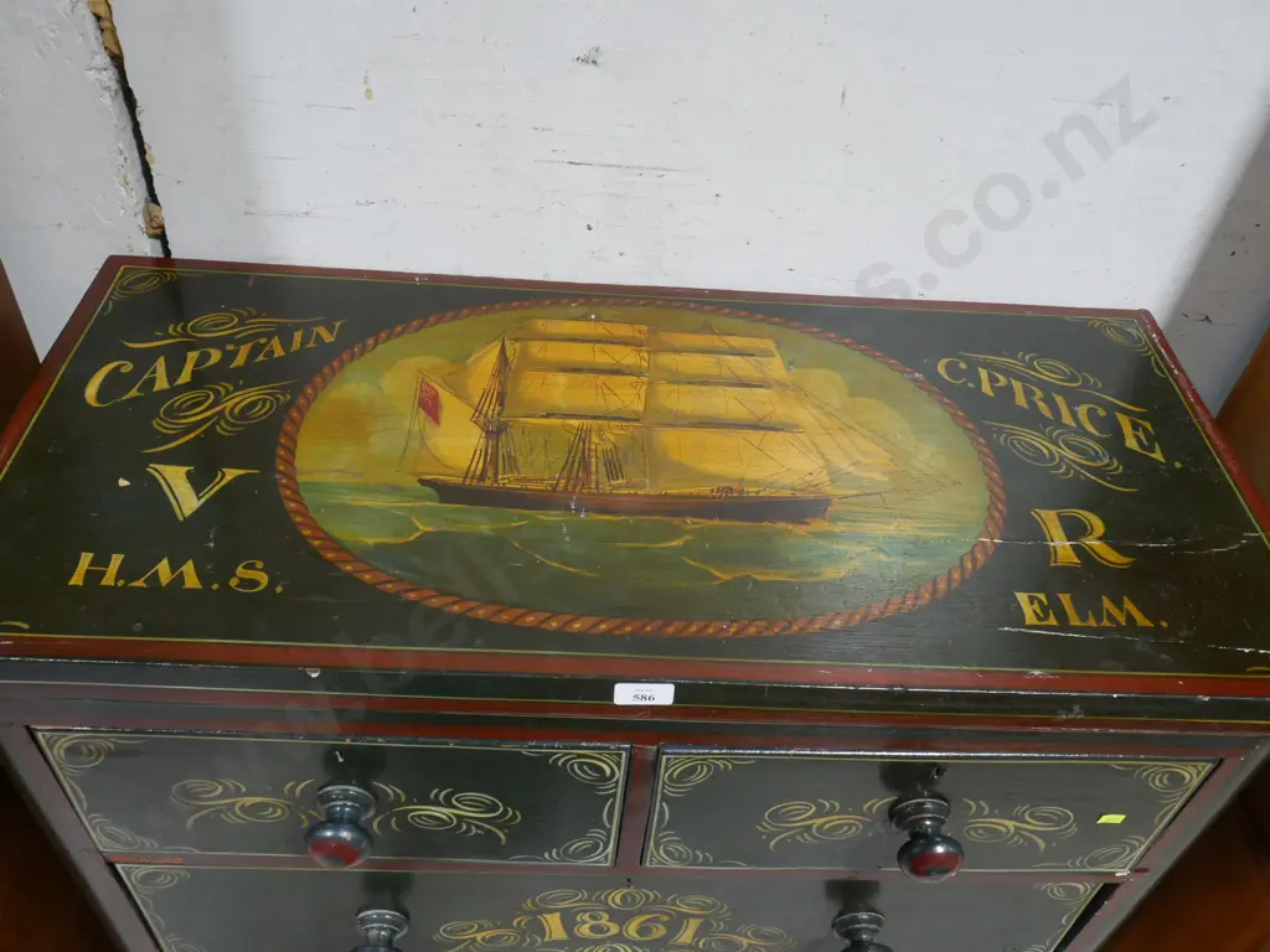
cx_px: 635
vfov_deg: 49.7
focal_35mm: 28
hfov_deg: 63.4
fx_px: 1027
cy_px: 476
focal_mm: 14
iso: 2000
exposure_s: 1/60
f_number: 8
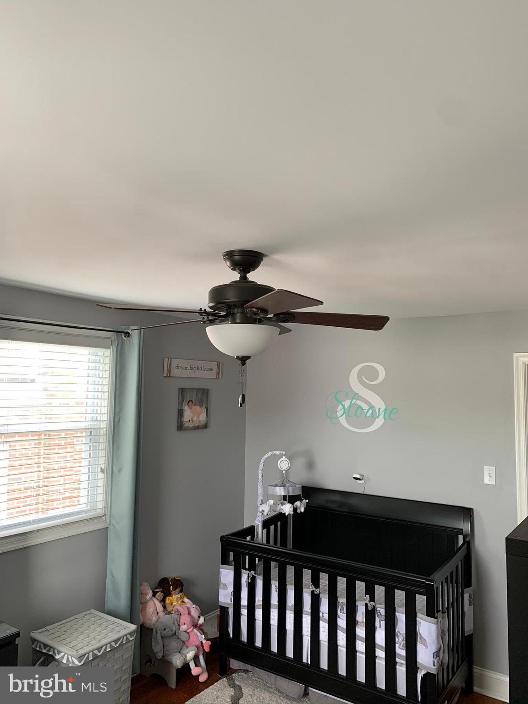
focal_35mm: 26
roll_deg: -0.8
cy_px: 352
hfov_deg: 53.1
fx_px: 529
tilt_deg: +5.6
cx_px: 264
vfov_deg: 67.3
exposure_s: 1/96
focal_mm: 4.25
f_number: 1.8
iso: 100
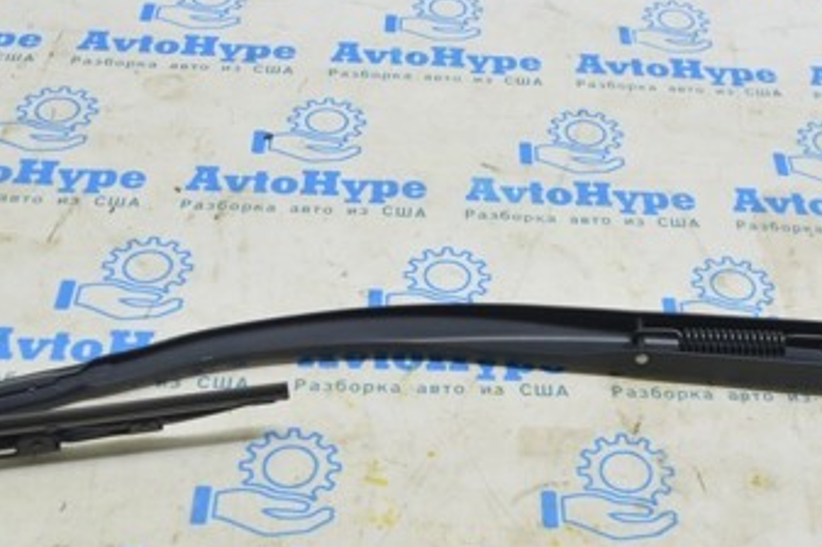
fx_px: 1300
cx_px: 544
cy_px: 333
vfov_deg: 23.7
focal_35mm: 57
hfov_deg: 34.8
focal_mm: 20
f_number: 5.6
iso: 400
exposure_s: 1/20
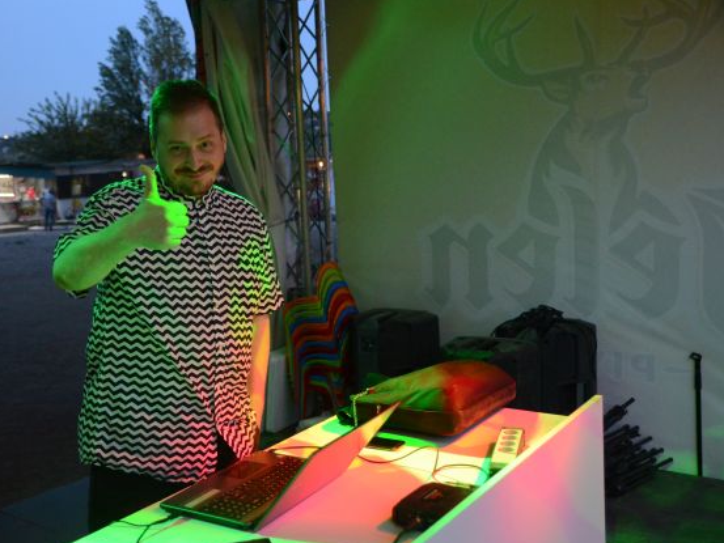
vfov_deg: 36.0
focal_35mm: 40
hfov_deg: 46.6
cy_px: 273
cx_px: 306
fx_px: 837
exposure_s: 1/100
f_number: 2.8
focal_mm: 24
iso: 3200
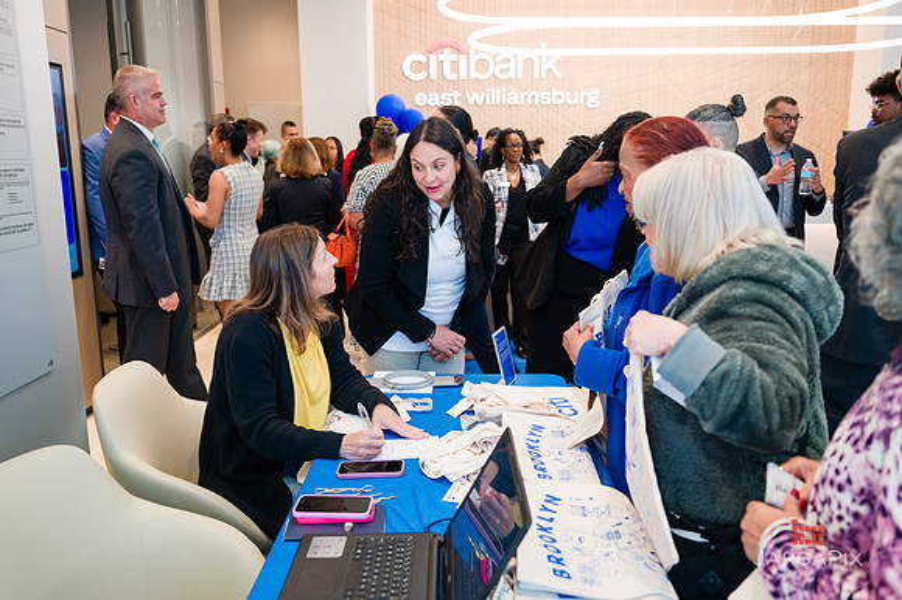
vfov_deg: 44.1
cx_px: 451
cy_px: 300
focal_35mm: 30
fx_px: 741
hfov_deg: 62.7
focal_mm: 29
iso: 500
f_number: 3.2
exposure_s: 1/200
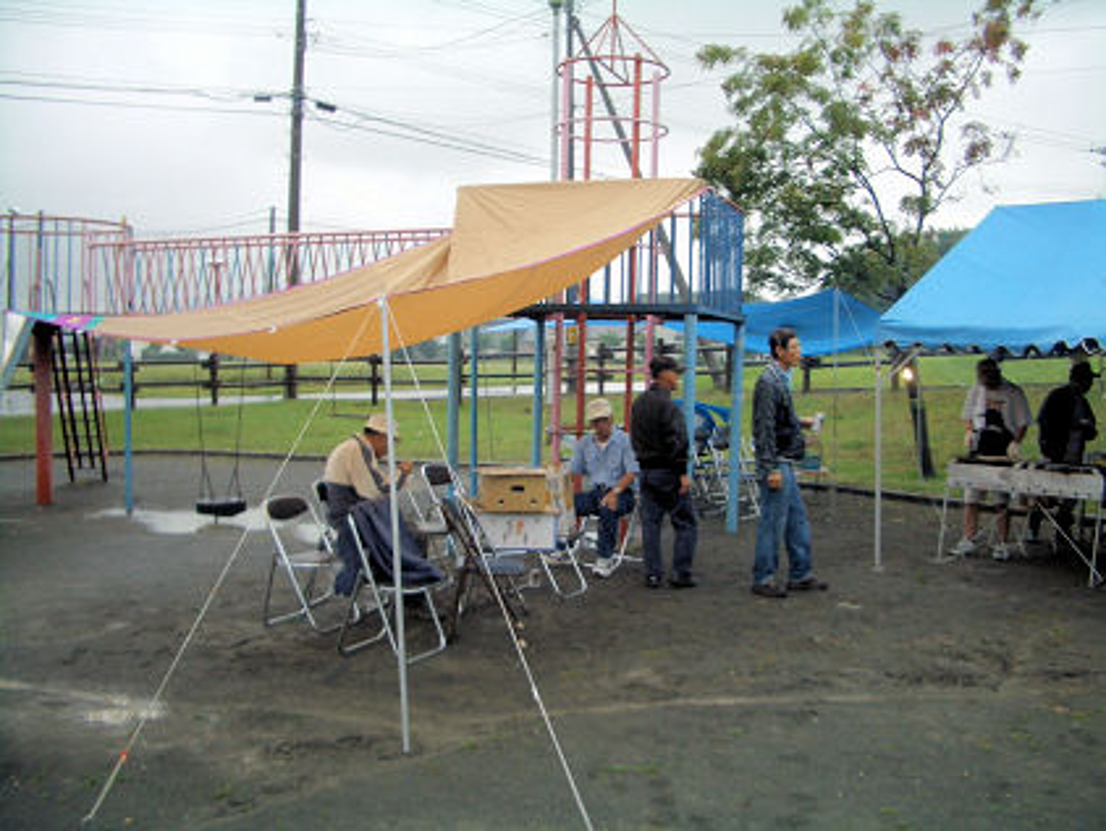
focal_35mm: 35
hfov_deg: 52.6
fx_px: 1119
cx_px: 553
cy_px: 416
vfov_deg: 40.7
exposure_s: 1/160
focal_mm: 5.8
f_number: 2.6
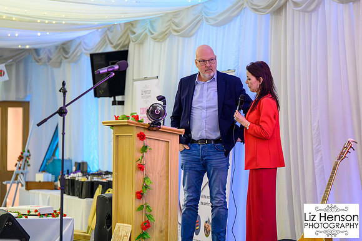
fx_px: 1393
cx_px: 209
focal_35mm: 139
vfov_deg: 9.9
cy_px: 102
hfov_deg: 14.8
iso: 12800
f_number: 2.8
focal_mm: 120
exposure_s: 1/200
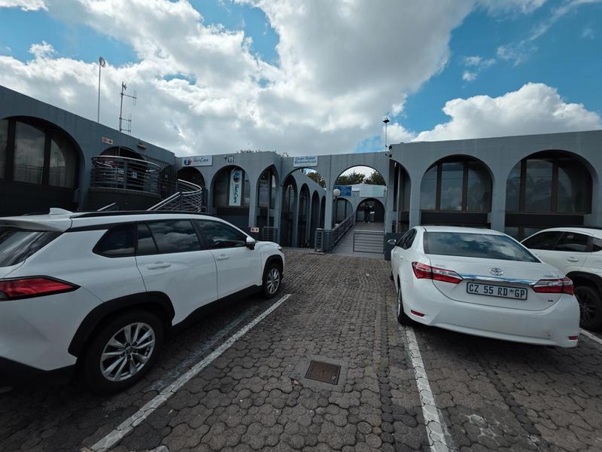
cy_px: 226
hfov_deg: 106.2
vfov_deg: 89.9
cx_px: 301
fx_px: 226
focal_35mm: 13
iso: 40
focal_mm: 2.2
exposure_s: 1/2985
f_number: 1.9
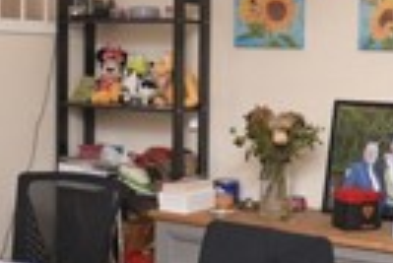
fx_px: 868
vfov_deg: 17.1
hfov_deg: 25.5
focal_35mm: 79
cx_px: 186
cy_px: 66
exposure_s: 1/60
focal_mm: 11
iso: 800
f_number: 7.1
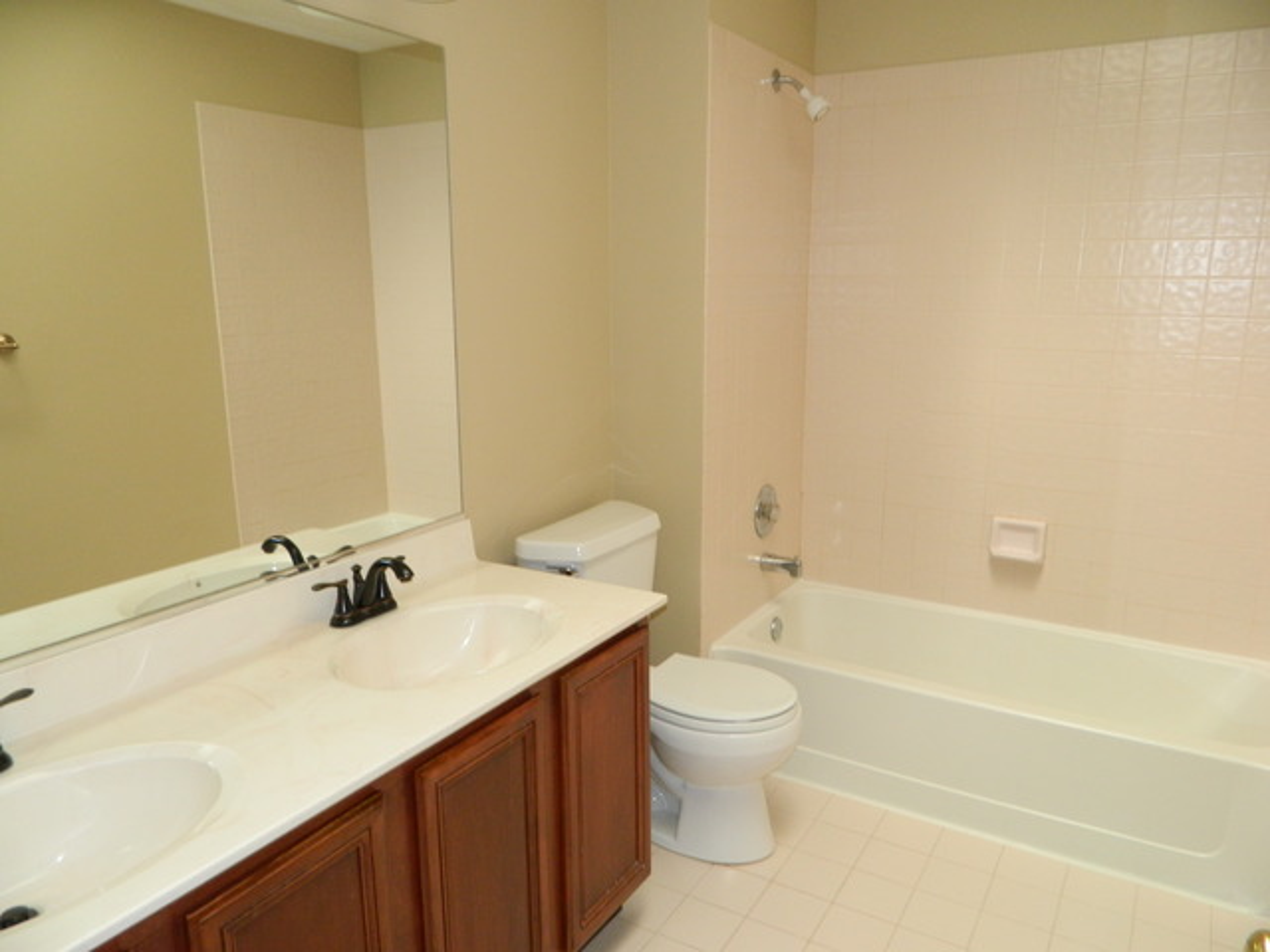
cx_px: 635
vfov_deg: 54.9
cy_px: 476
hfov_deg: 69.4
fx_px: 917
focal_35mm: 25
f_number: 3.1
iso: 200
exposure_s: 1/30
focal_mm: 4.5
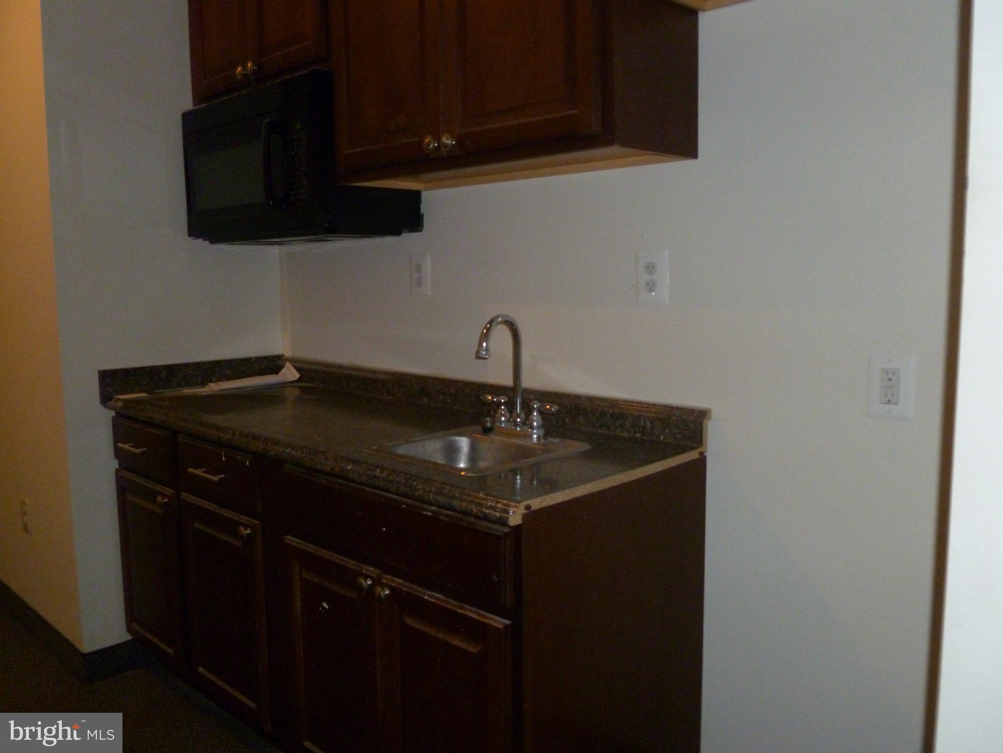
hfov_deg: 63.4
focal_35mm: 28
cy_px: 376
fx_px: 811
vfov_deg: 49.7
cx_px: 502
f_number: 3.3
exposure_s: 1/60
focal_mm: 5
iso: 400
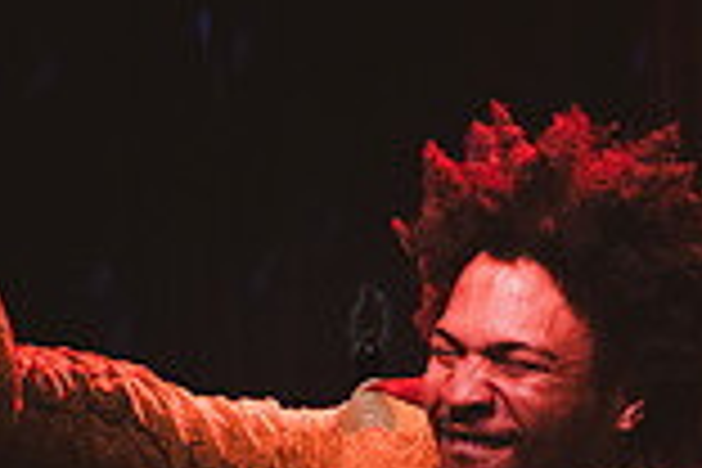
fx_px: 2242
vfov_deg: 11.2
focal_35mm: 115
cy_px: 788
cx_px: 364
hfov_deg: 17.8
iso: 12800
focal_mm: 31
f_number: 4
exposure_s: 1/400
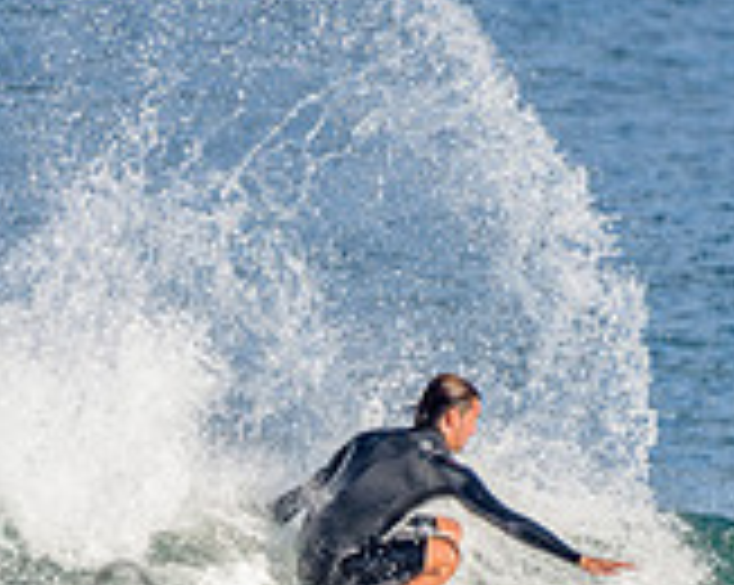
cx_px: 284
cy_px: 592
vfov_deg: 0.8
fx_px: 44437
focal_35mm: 2048
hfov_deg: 0.9
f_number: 5.6
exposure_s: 1/1250
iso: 140
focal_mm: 500
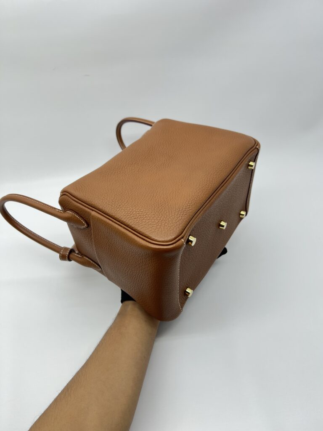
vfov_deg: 67.3
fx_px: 323
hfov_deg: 53.1
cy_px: 216
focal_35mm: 26
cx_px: 162
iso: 40
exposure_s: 1/100
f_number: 1.5
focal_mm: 5.7
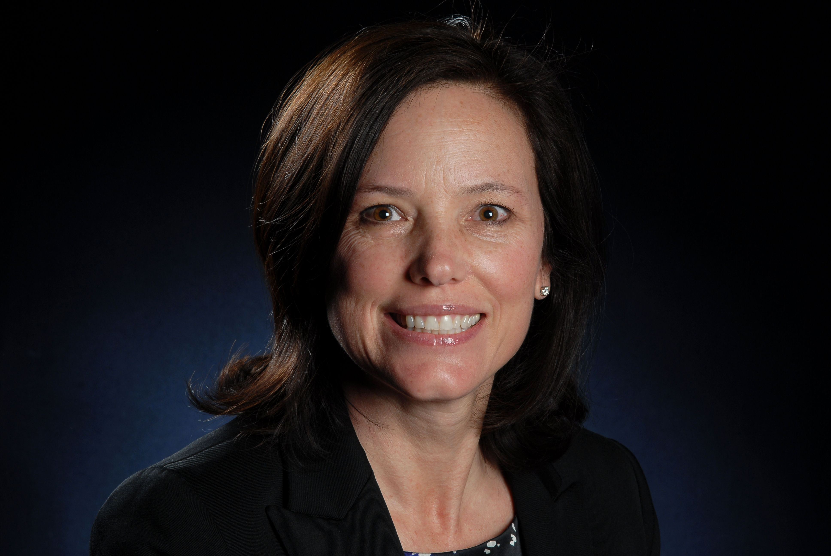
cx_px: 416
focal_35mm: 202
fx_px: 4680
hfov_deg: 10.1
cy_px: 278
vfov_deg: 6.8
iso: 125
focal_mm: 135
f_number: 11
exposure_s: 1/125
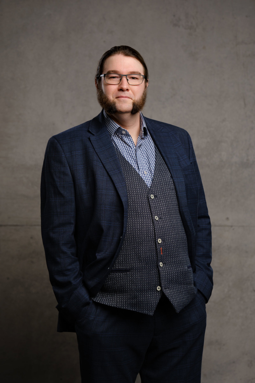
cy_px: 192
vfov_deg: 24.2
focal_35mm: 84
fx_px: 892
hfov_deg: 16.3
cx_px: 128
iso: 160
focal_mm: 56
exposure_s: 1/250
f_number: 2.8
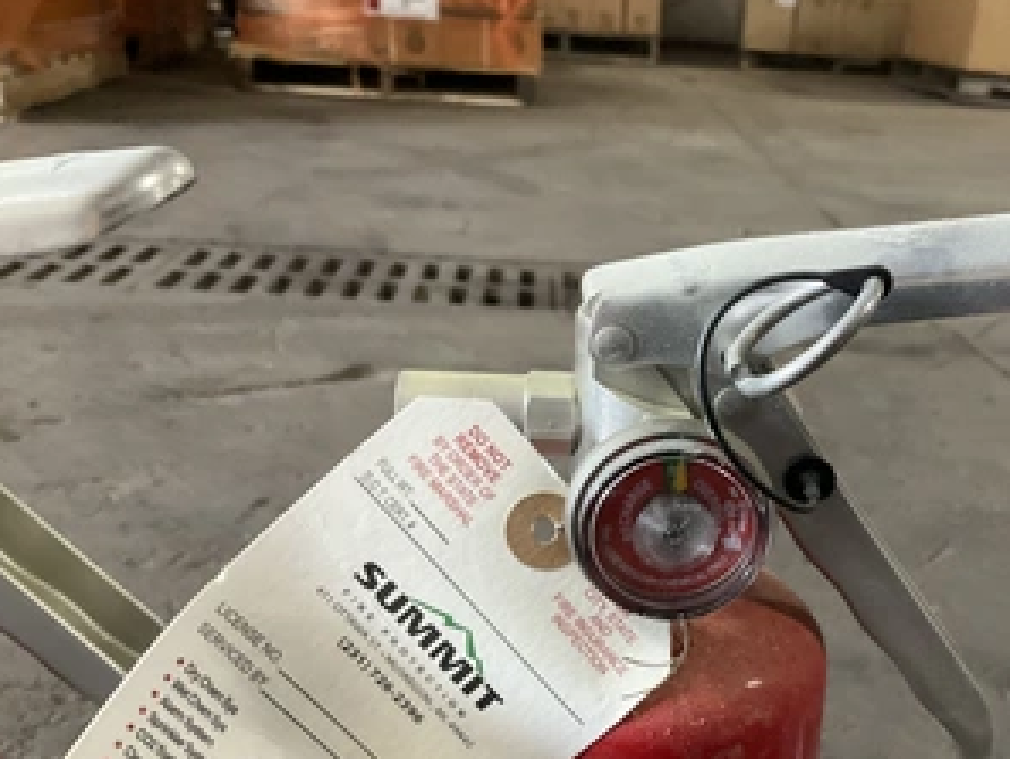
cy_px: 490
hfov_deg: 47.1
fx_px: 1138
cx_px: 670
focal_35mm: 39
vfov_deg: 36.6
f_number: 1.8
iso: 200
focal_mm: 3
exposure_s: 1/60
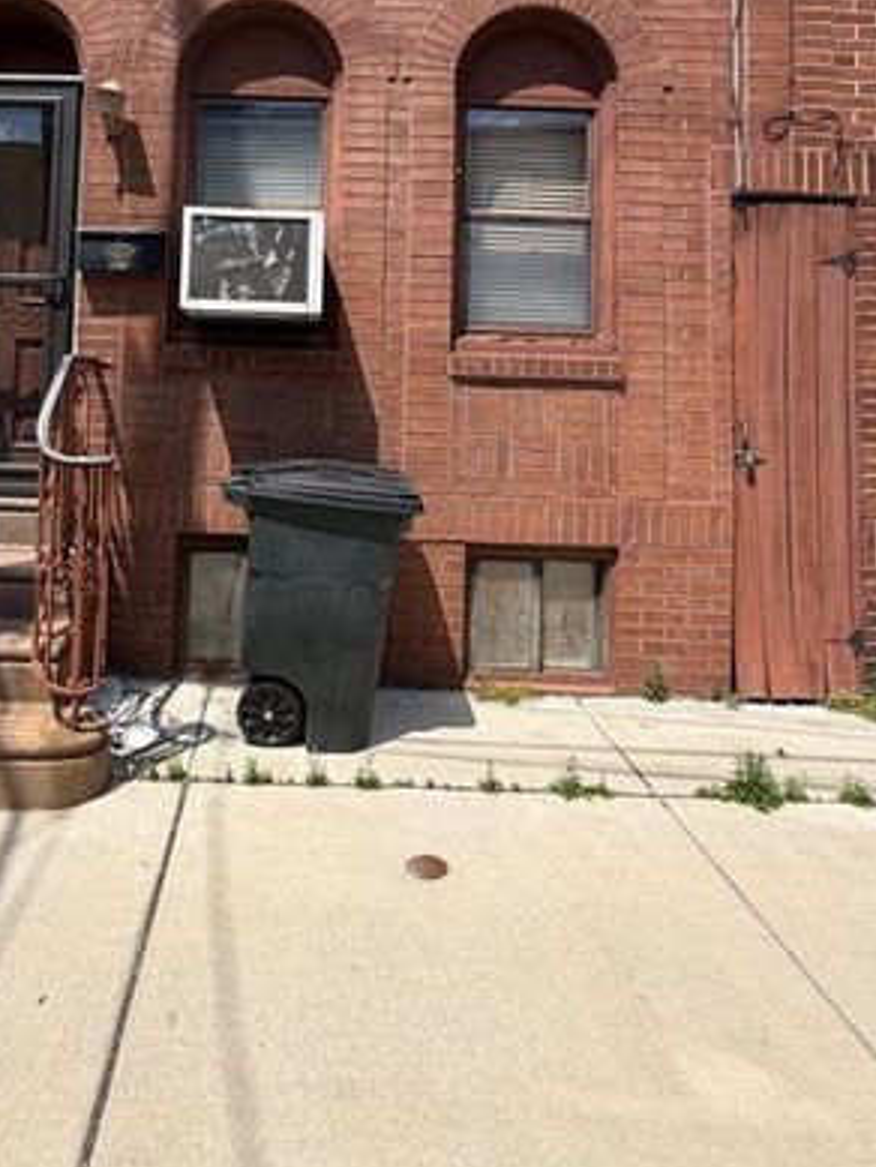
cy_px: 344
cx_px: 285
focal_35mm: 24
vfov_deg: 68.5
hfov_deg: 55.5
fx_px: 809
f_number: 2.2
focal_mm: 2.22
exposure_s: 1/779
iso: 20
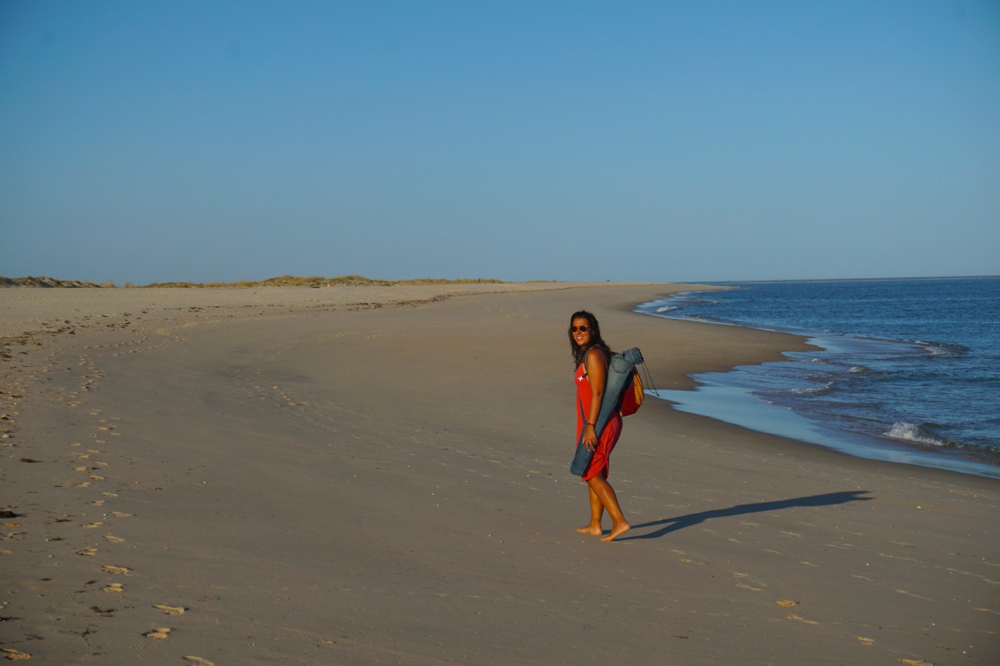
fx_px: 1875
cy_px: 333
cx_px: 500
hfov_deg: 29.9
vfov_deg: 20.2
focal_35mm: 68
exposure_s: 1/1000
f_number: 8
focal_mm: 45
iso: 160
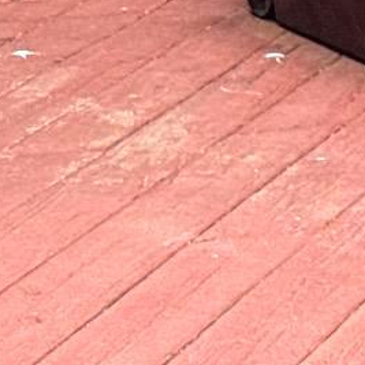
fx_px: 3889
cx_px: -817
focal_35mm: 326
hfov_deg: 5.0
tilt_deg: -2.1
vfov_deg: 5.2
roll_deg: +2.5
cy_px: -554
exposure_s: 1/1560
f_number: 1.78
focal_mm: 6.76
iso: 64
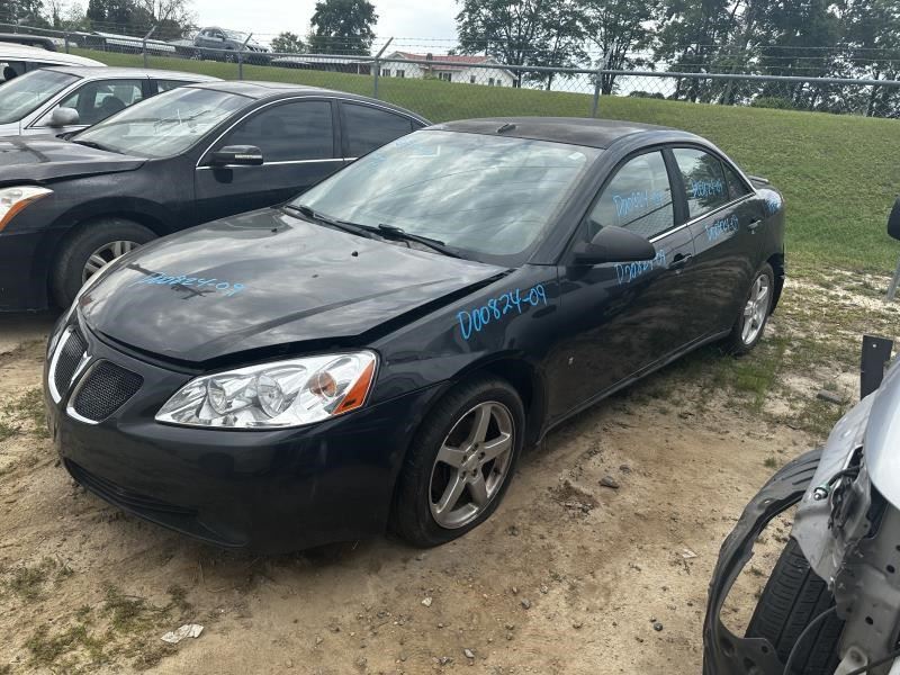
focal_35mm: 24
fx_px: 624
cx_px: 450
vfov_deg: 56.8
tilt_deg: -19.2
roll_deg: -5.3
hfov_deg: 71.6
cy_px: 338
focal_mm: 6.86
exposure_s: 1/1433
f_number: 1.78
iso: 80
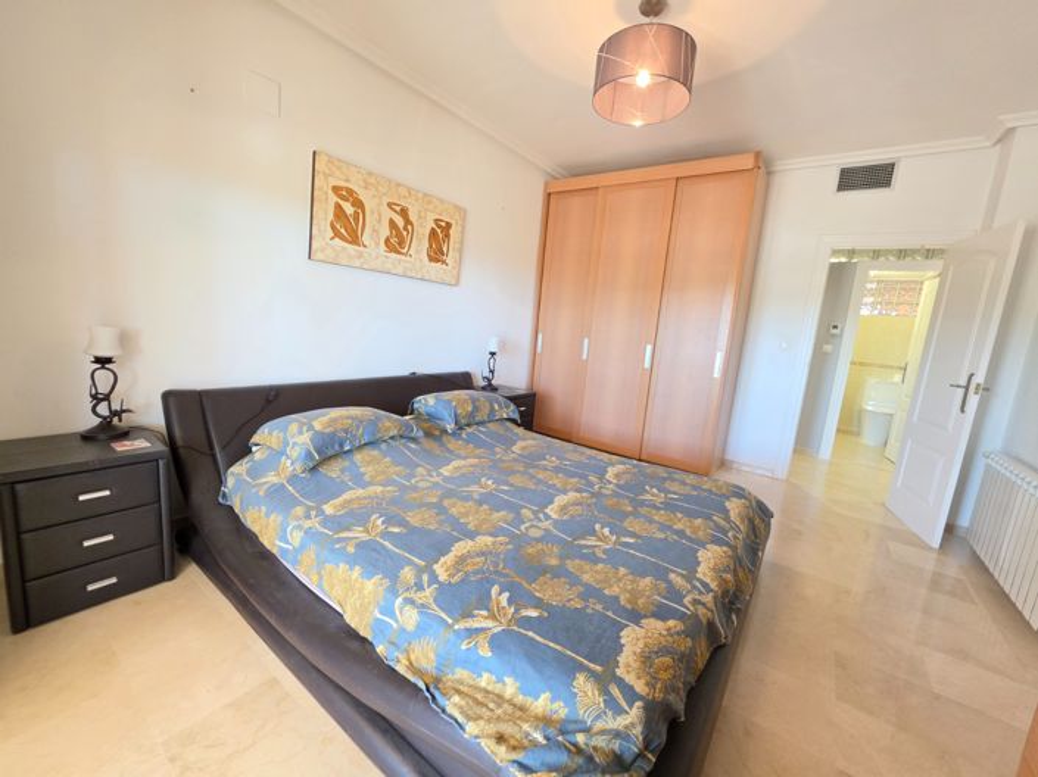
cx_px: 519
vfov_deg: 89.9
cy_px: 388
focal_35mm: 13
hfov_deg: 106.2
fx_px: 390
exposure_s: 1/100
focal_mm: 2.2
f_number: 1.9
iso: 250
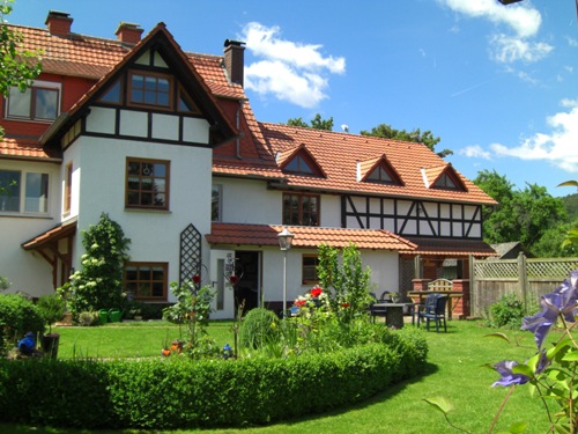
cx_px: 289
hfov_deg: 49.0
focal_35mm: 38
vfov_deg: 37.7
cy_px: 217
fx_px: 635
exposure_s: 1/500
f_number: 4
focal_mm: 7.9
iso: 80
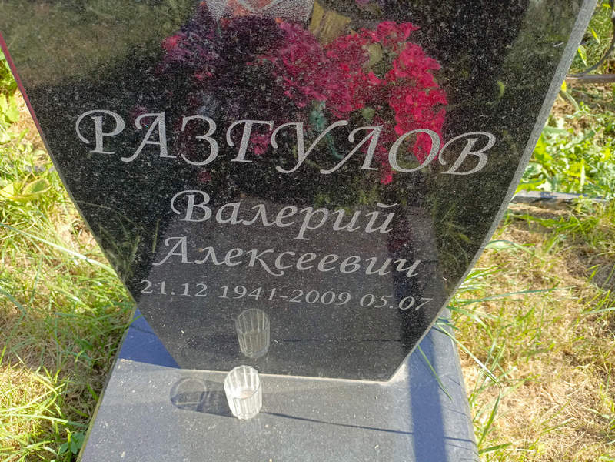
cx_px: 308
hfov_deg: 69.4
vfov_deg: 54.9
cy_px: 231
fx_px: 444
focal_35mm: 25
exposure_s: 1/212
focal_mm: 4.76
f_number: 1.69
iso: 110
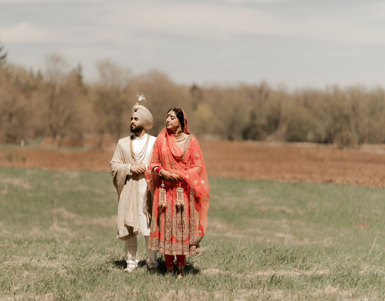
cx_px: 165
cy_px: 151
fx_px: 1067
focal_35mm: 94
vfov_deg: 16.1
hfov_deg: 20.4
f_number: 1.4
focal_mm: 85
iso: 50
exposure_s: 1/400
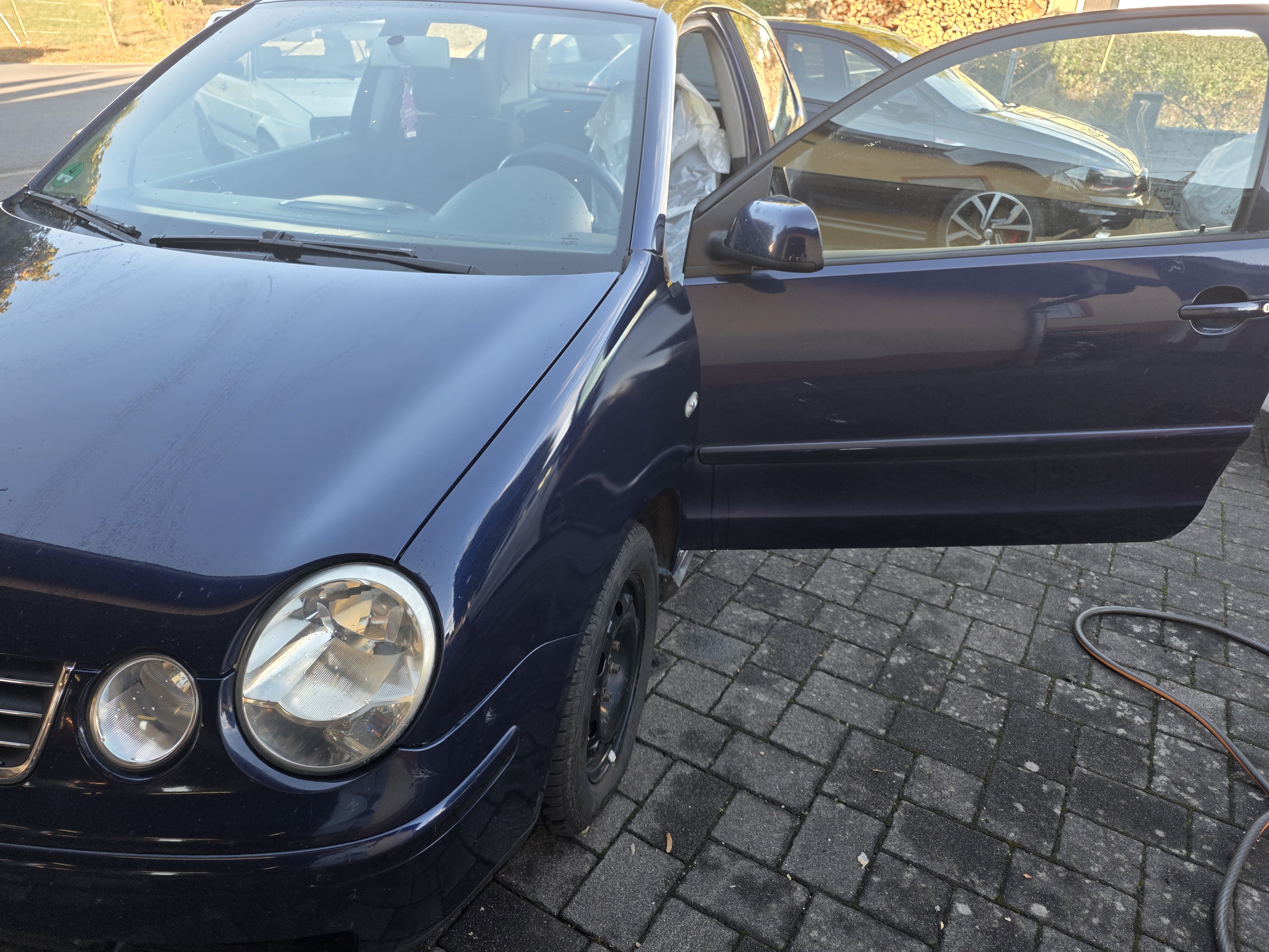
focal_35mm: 23
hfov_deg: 73.9
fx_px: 843
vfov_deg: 58.9
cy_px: 476
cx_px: 634
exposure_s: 1/180
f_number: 1.7
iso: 40
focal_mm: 6.25
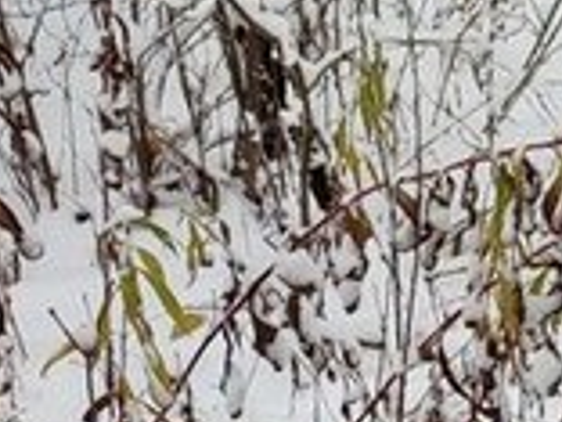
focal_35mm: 164
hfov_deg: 9.2
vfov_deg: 8.9
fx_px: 2663
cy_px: -162
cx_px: 1787
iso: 50
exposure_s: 1/130
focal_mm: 6.04
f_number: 1.9
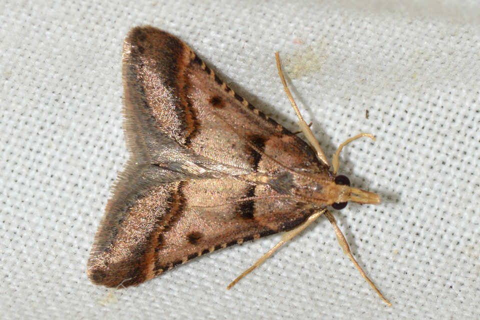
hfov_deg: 13.7
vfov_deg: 9.1
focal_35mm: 150
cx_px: 240
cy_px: 160
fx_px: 2000
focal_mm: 100
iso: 200
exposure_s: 1/200
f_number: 20
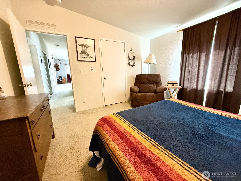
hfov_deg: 102.1
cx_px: 120
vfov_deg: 85.7
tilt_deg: -10.7
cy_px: 90
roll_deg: +1.9
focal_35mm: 14
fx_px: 97
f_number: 2.2
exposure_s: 1/60
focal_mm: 2.22
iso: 400
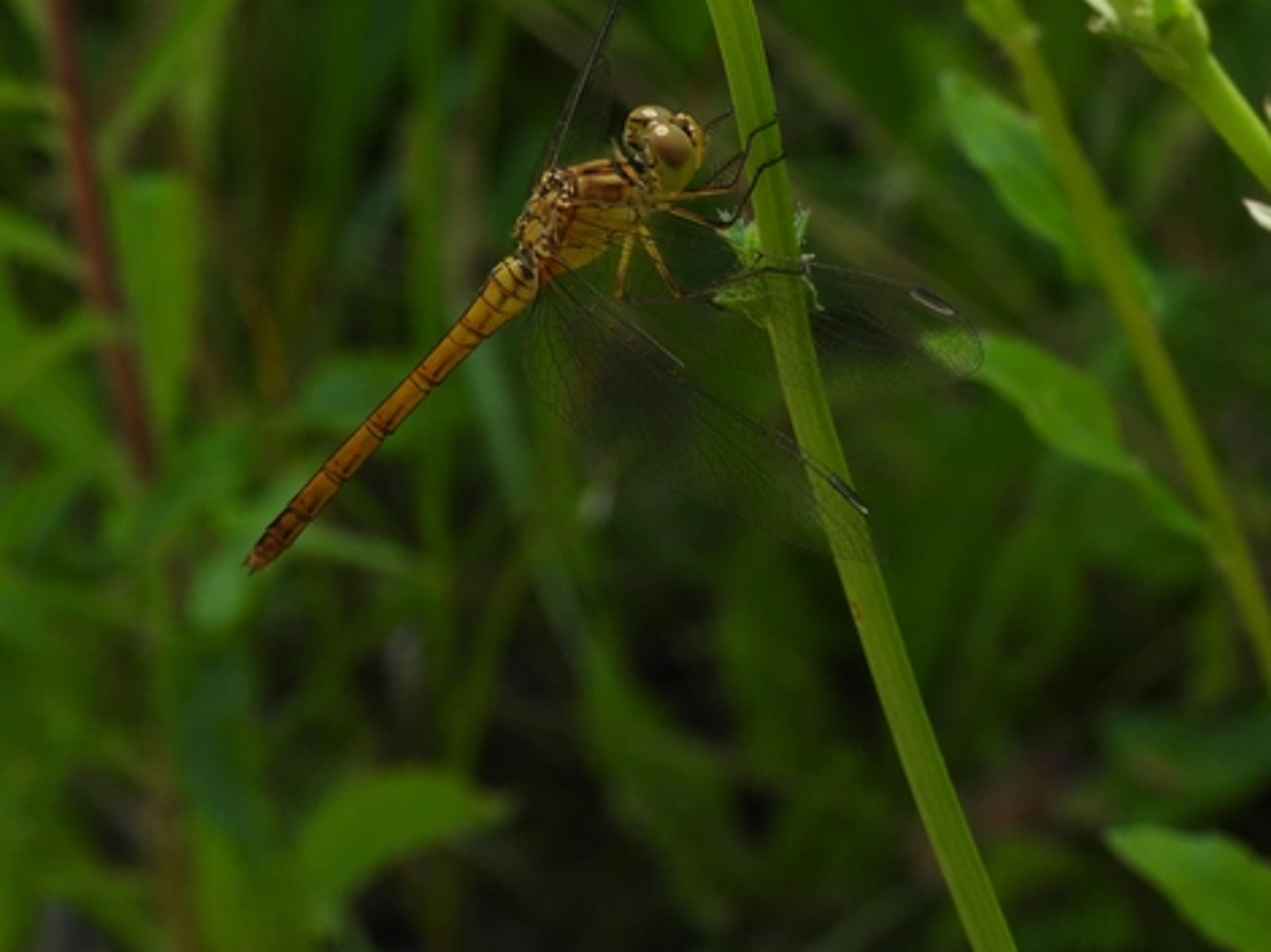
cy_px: 398
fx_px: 5248
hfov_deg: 13.8
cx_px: 498
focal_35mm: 143
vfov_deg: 10.4
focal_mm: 18.7
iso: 100
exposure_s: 1/160
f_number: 5.6
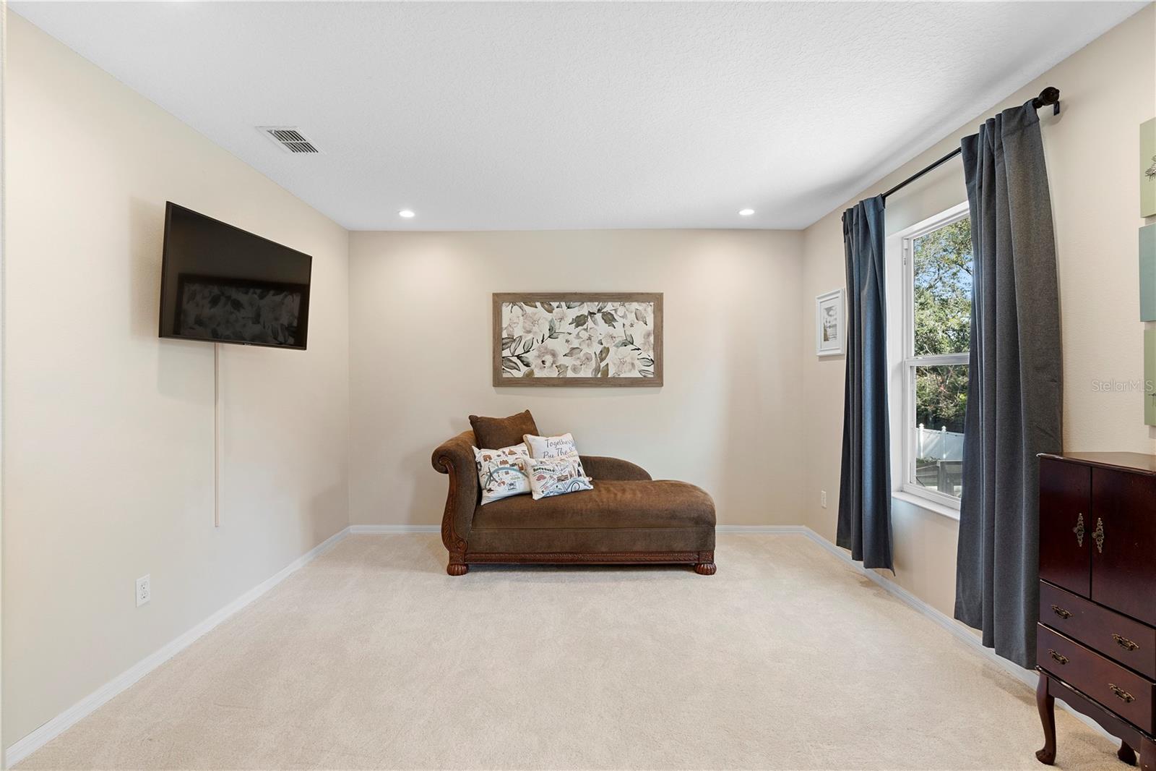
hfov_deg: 96.7
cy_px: 386
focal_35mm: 16
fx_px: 514
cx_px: 578
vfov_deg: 73.7
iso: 800
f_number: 8
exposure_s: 1/10
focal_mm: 16
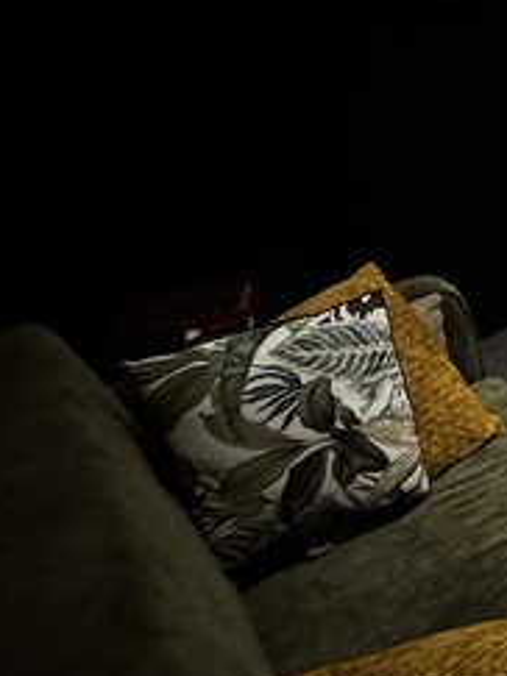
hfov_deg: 17.6
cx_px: 1017
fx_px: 1153
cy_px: 136
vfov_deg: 31.9
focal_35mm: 59
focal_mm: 2.22
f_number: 2.2
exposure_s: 1/33
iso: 1250
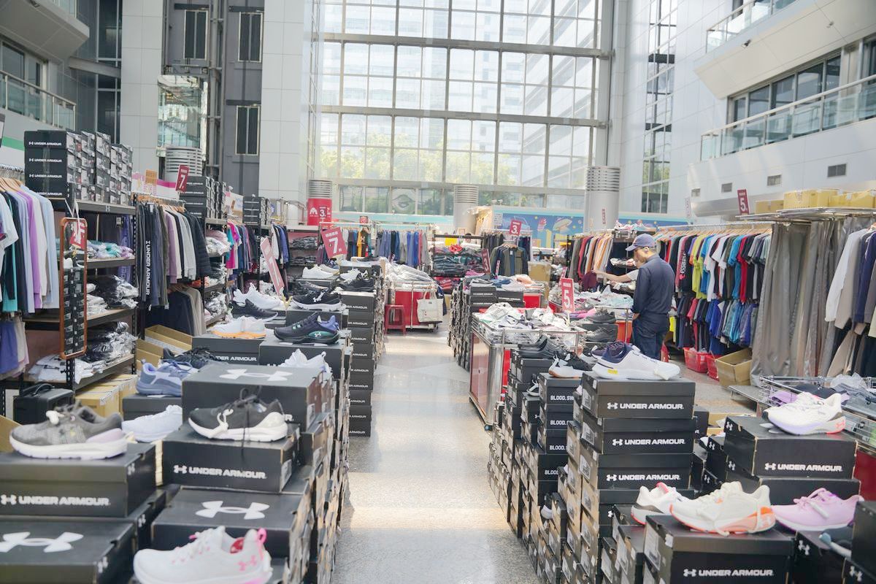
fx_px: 681
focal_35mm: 28
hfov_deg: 65.5
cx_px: 438
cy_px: 292
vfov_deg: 46.4
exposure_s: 1/60
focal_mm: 28
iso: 200
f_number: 4
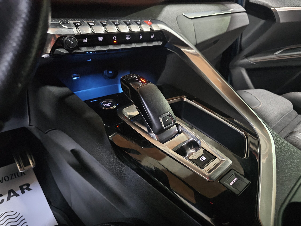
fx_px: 200
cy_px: 113
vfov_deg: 58.9
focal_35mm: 23
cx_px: 150
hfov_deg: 73.9
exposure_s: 1/16.7
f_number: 1.7
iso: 2500
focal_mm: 6.3
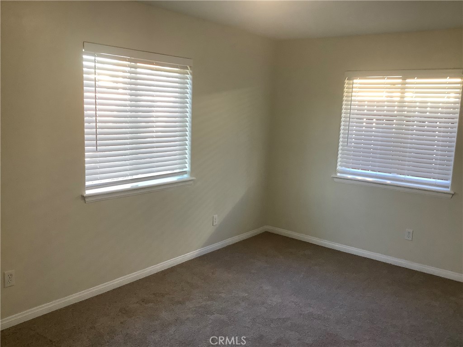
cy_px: 174
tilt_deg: -10.6
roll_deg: -1.2
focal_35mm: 31
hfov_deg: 58.4
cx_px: 232
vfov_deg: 45.4
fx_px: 415
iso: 100
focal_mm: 3.3
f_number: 2.4
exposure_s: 1/60
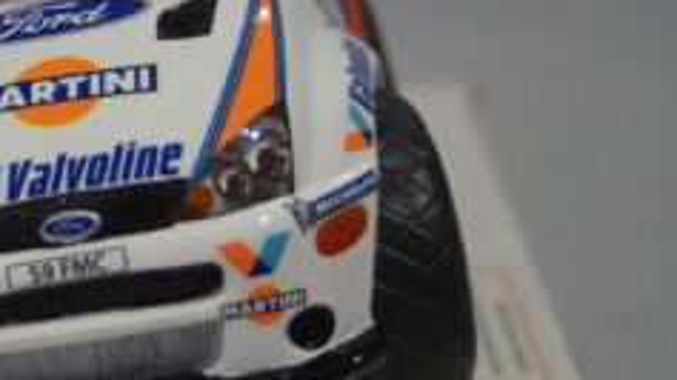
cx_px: 31
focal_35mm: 139
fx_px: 2500
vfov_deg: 8.7
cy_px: 60
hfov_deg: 15.2
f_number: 4
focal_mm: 35
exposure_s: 1/160
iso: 2000
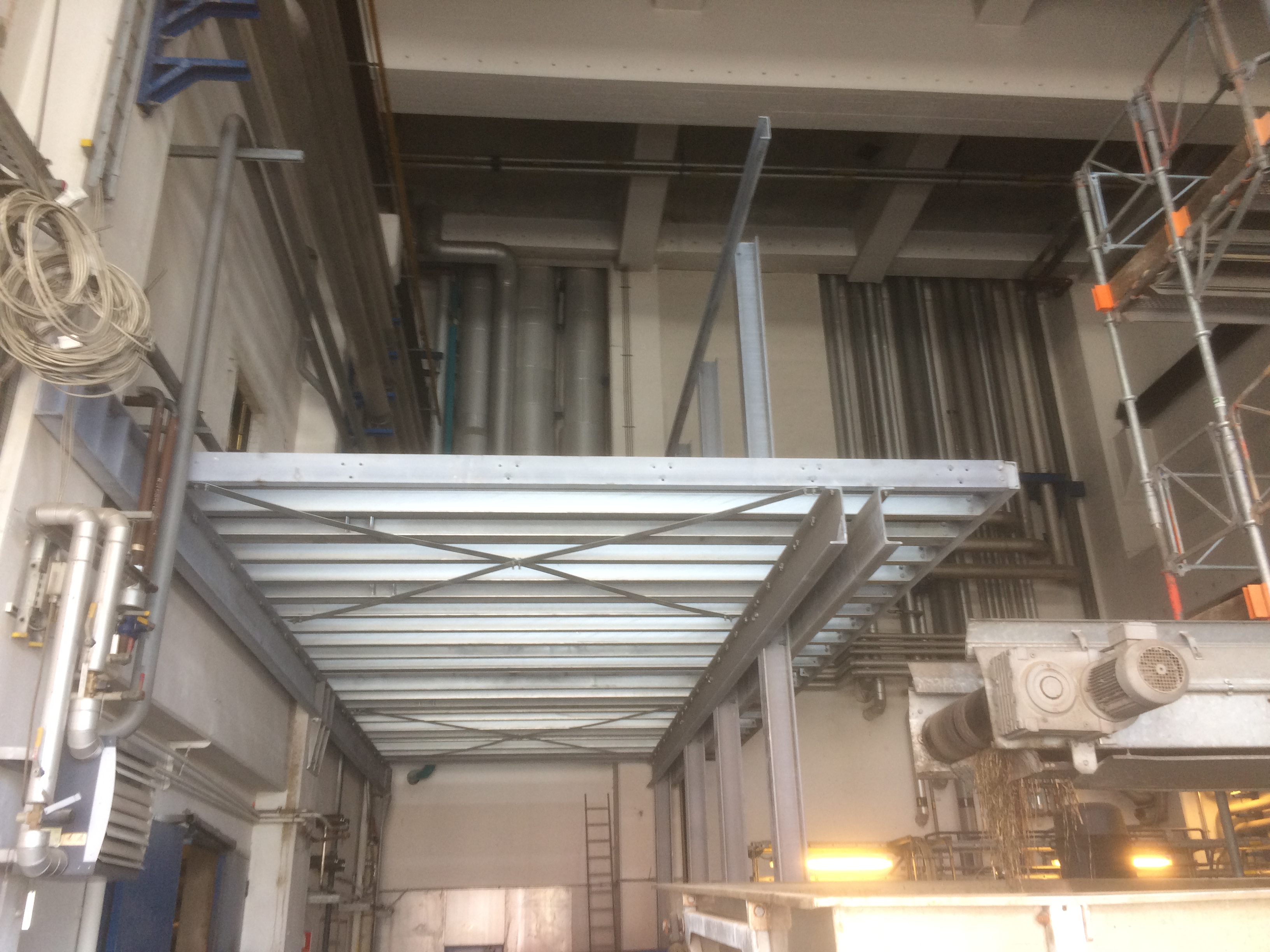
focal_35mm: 29
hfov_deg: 61.7
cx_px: 635
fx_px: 1064
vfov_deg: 48.2
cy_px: 476
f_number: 2.2
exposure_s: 1/33
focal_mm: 4.15
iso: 64
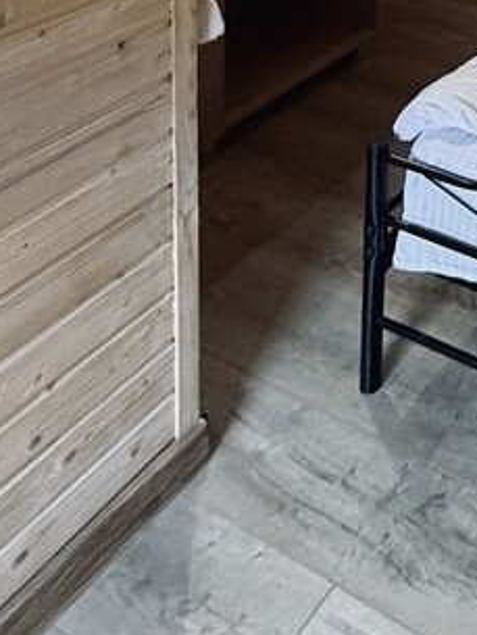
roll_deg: -3.2
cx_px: 692
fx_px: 863
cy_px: -306
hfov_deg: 24.7
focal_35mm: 47
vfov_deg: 28.0
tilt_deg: -4.1
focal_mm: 2.22
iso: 500
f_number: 2.2
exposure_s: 1/60
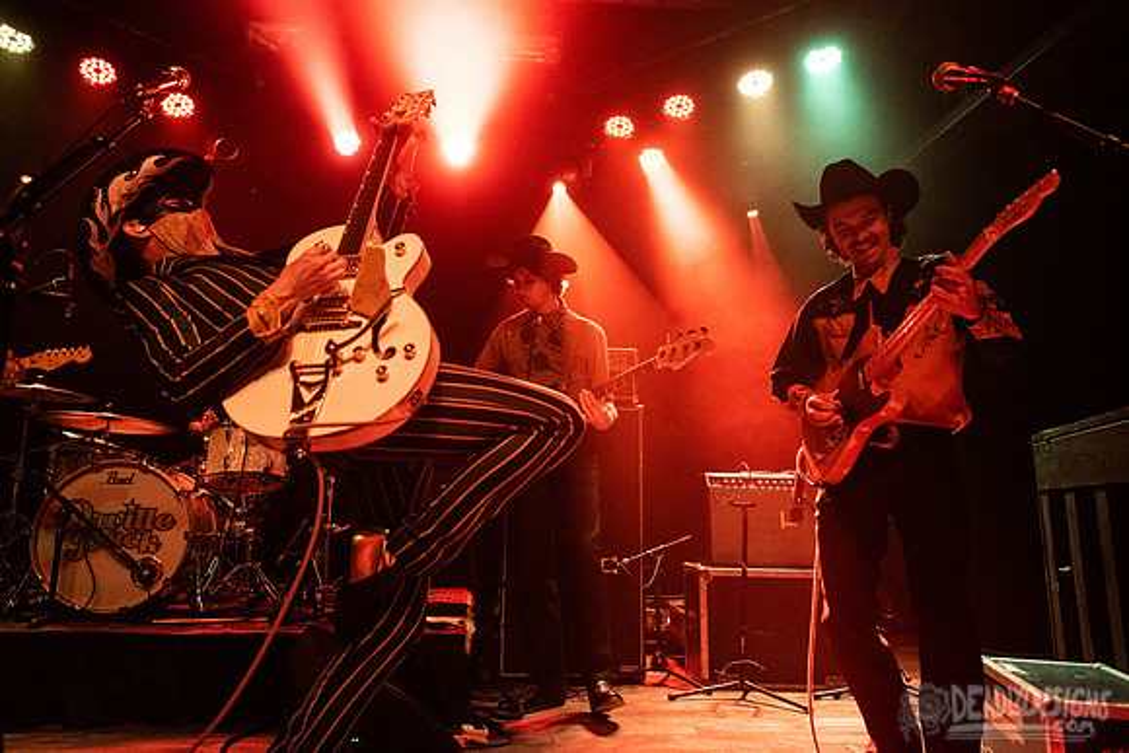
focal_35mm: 26
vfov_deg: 49.5
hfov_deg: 69.3
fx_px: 816
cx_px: 538
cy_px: 345
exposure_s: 1/250
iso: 3200
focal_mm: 24
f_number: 3.2
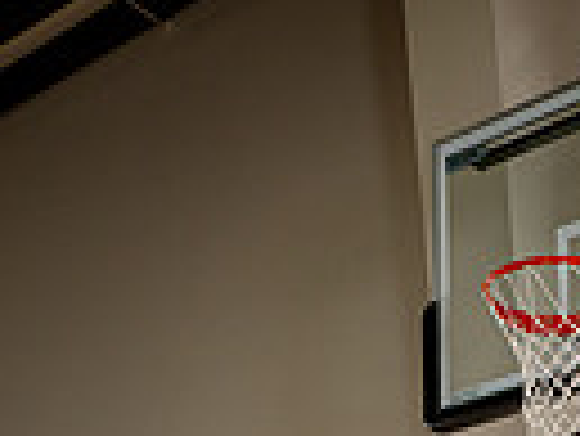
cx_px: 602
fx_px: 1794
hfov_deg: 17.8
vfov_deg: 11.8
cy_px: 971
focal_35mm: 107
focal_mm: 32
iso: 250
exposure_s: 1/500
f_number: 8
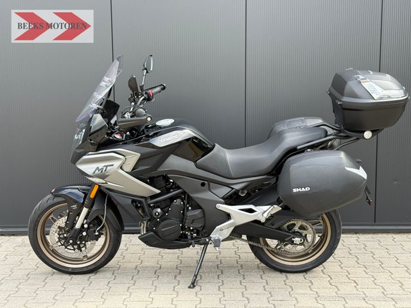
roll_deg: +0.2
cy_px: 154
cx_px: 206
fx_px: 570
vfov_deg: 30.3
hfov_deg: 39.7
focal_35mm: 48
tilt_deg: -5.6
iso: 80
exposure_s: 1/675
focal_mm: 6.76
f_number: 1.78
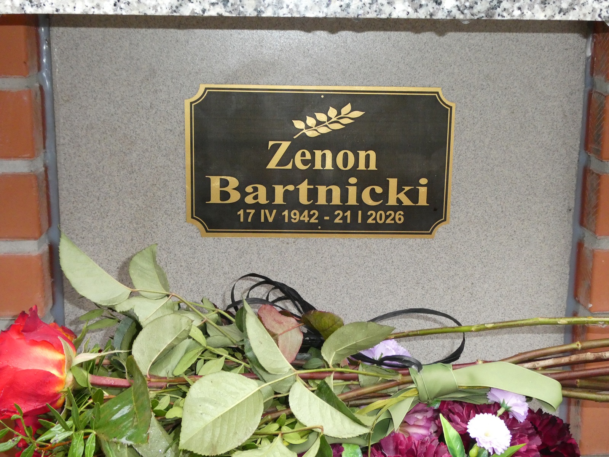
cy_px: 228
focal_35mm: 54
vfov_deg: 27.0
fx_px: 950
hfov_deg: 35.5
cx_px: 304
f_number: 4.1
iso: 800
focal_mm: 9.6
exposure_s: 1/60
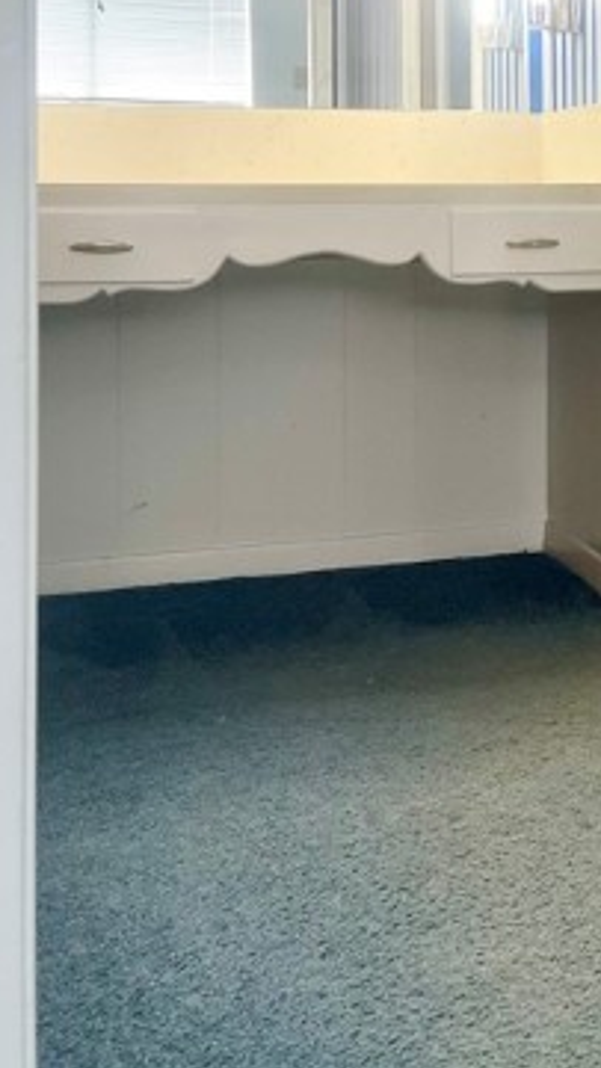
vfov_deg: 34.8
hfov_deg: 19.1
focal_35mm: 58
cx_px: 793
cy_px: 198
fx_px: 1644
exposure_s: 1/120
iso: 125
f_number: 1.6
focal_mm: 5.1
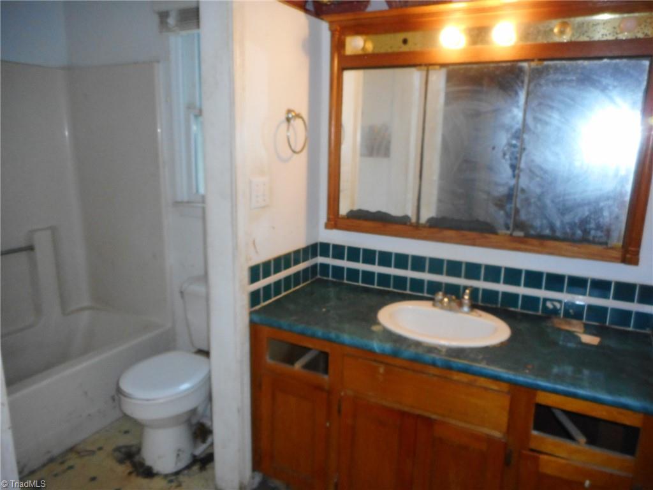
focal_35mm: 25
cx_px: 326
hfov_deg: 69.4
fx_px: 472
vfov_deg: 54.9
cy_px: 245
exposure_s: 1/25
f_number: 3.7
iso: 400
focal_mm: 4.5
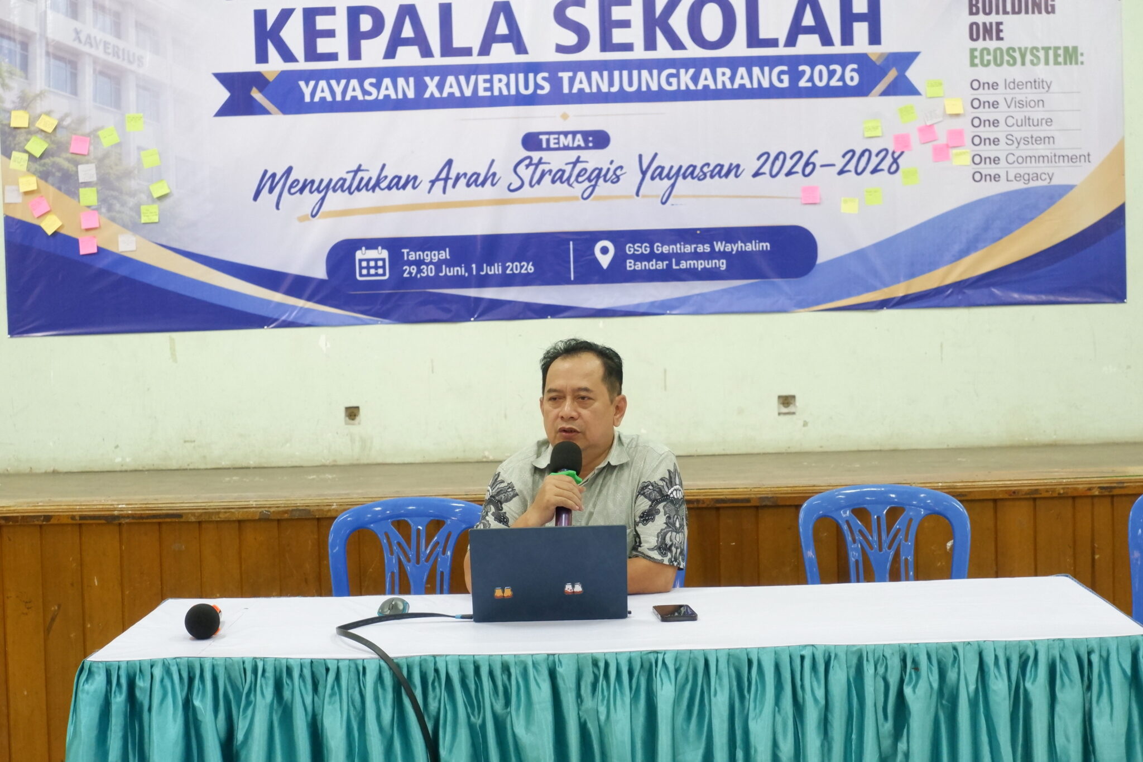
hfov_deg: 29.7
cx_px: 572
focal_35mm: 68
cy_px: 381
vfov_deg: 20.0
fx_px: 2159
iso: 3200
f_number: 5.6
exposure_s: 1/40
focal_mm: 45
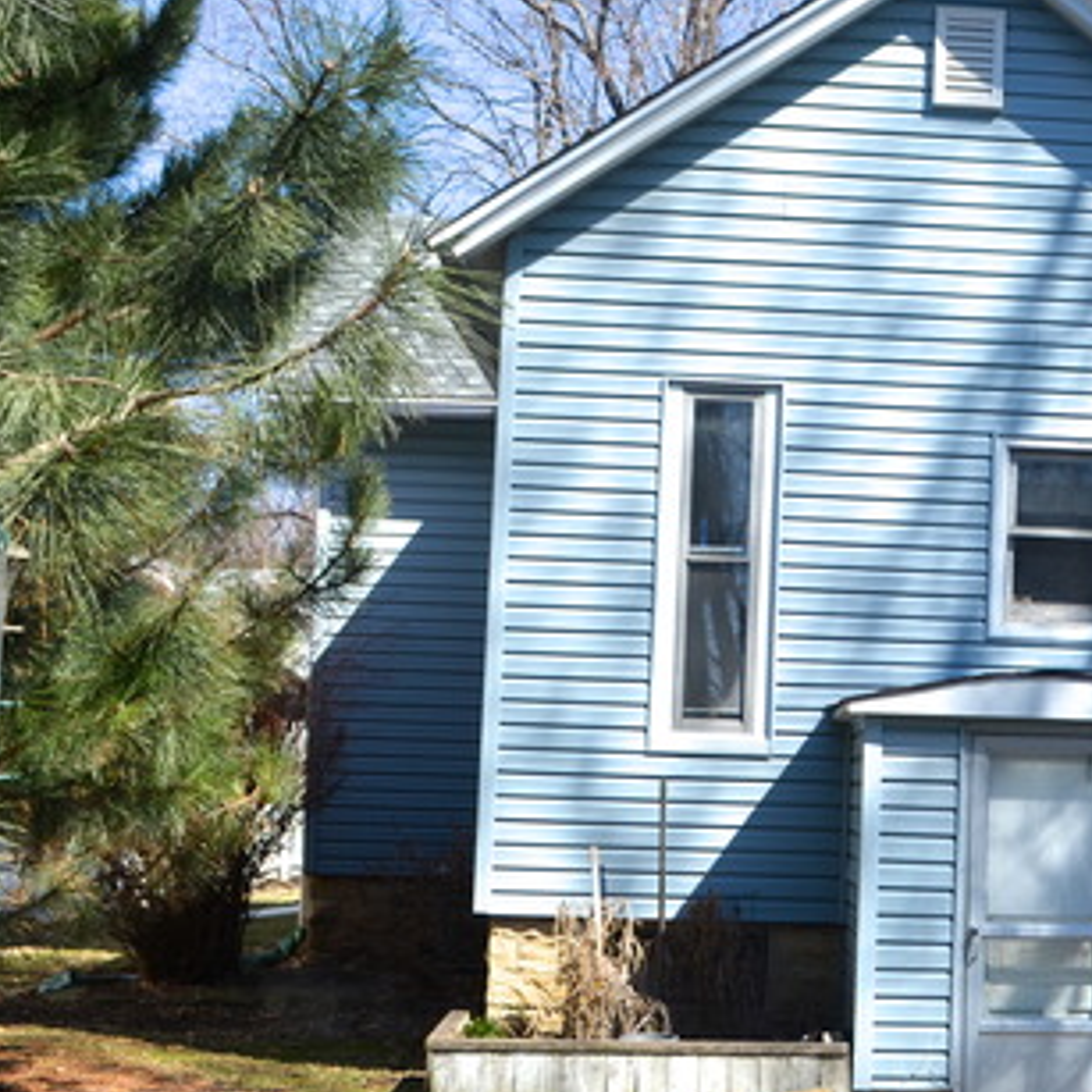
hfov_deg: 24.2
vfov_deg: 25.0
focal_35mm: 69
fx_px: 2463
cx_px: 1021
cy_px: 590
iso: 140
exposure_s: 1/250
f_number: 8
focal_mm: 26
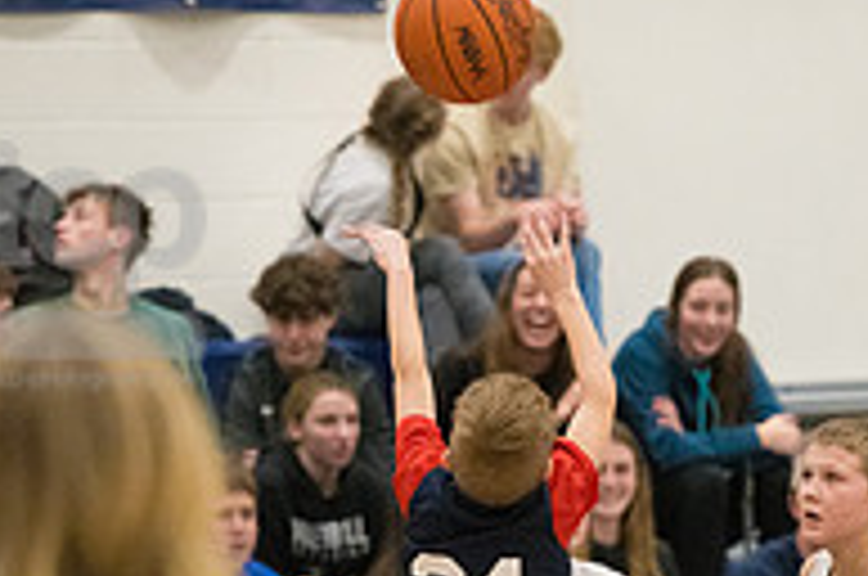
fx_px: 10687
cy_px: 747
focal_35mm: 444
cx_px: 594
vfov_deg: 3.1
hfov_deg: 4.6
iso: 8000
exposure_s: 1/1600
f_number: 4.5
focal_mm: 190
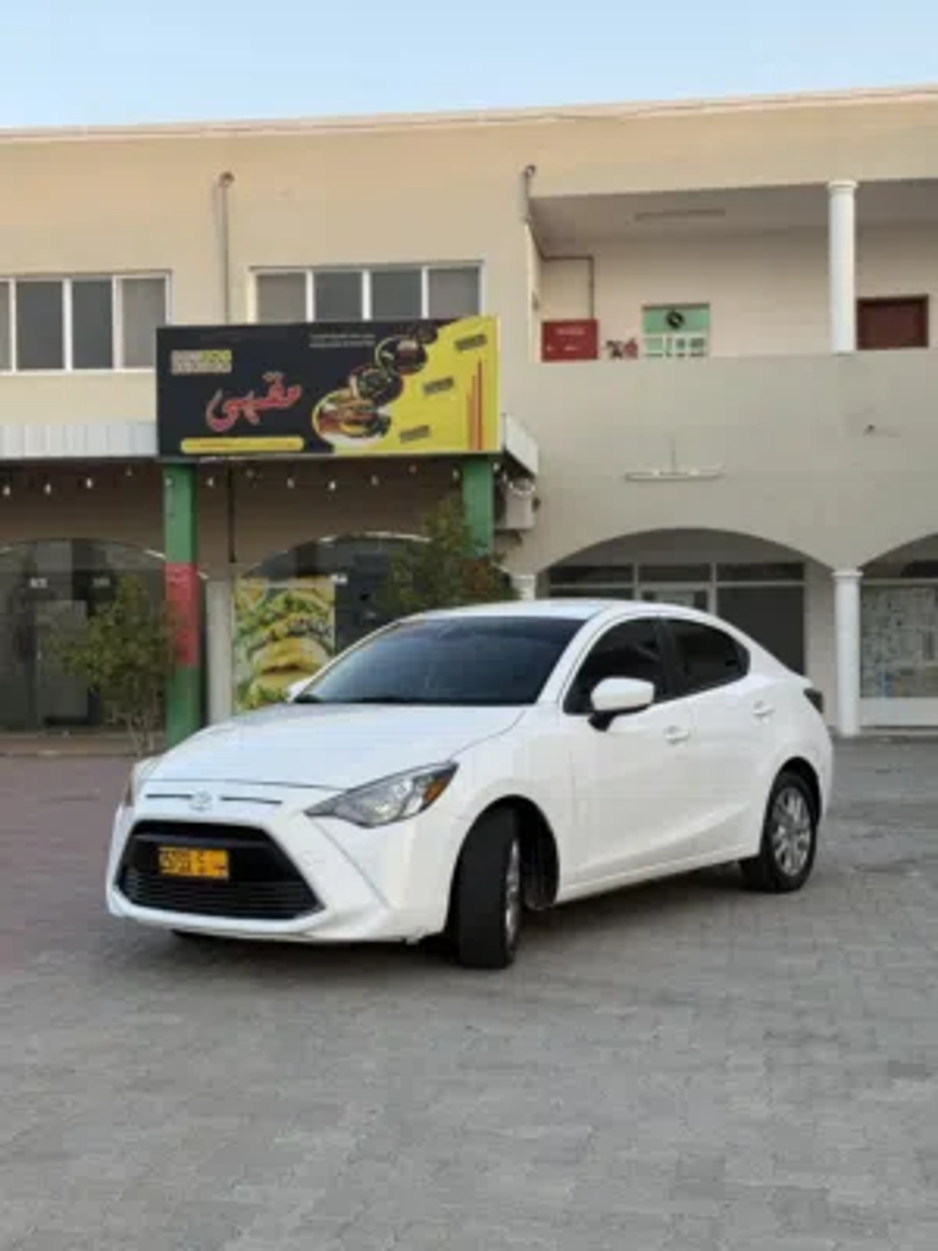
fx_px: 1734
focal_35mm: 48
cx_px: 469
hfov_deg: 30.3
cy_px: 626
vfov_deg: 39.7
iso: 64
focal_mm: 6.76
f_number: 1.78
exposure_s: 1/366
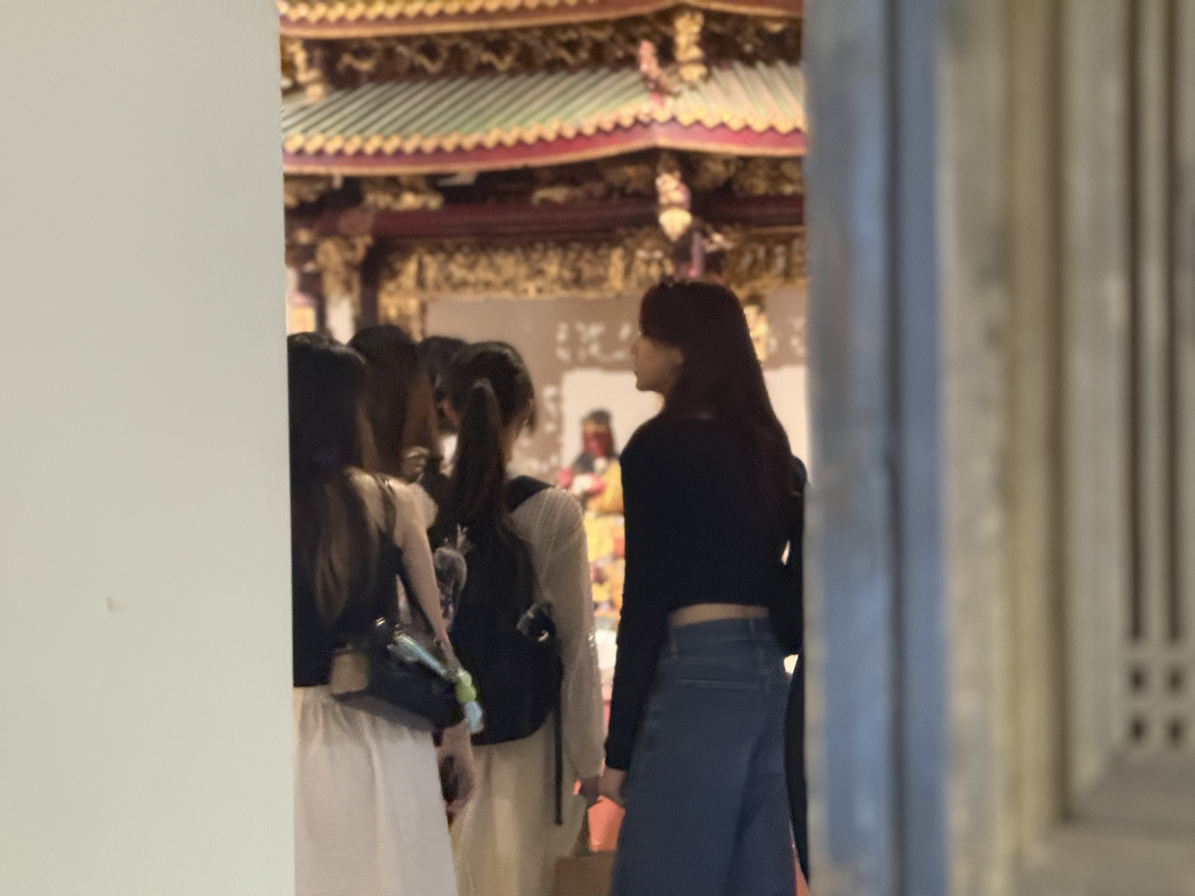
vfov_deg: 12.3
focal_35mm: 120
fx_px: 4143
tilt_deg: -1.6
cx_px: 598
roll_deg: +0.1
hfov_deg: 16.4
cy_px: 448
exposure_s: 1/30
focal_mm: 15.66
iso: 2000
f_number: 2.8
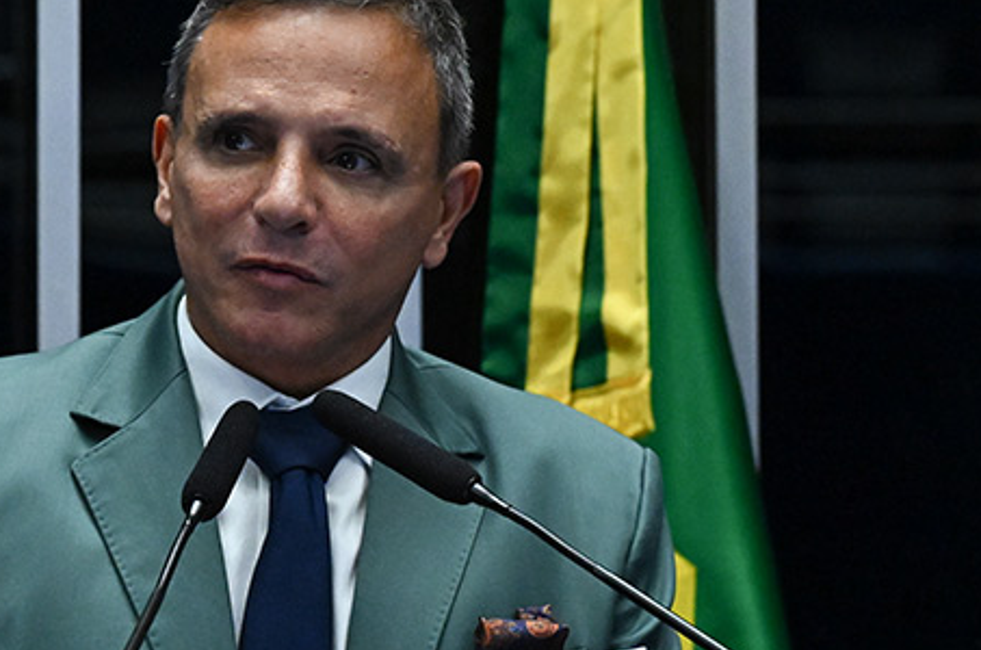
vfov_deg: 4.9
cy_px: 509
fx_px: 7641
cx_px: 260
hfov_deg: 7.3
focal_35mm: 281
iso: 4000
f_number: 5
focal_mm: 99
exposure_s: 1/160
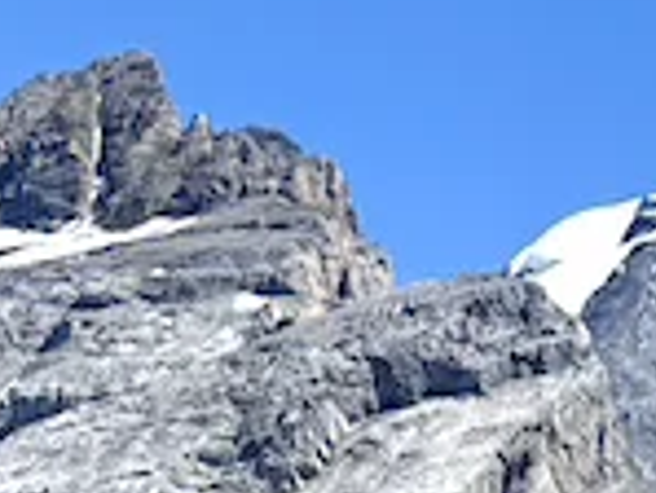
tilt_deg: +1.9
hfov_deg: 7.8
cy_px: 1569
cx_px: 2479
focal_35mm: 184
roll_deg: +2.9
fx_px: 3490
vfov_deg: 7.1
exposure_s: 1/4167
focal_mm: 6.76
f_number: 1.78
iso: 80
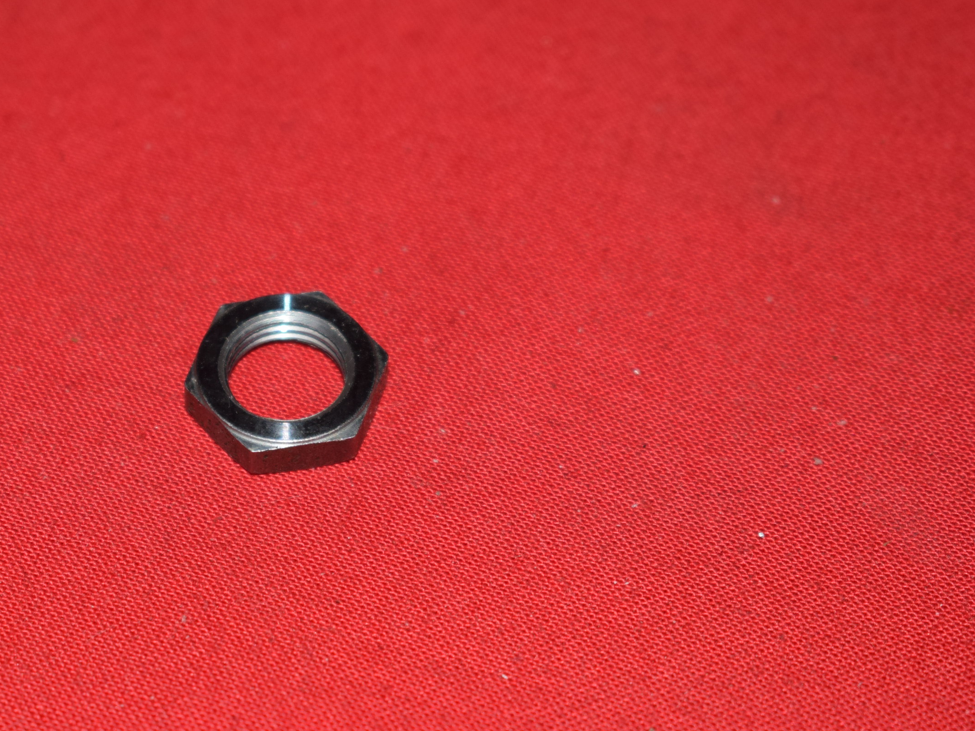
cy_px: 406
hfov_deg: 17.6
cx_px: 292
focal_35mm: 112
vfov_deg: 13.3
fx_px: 3145
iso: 400
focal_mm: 55
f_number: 5.6
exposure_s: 1/200
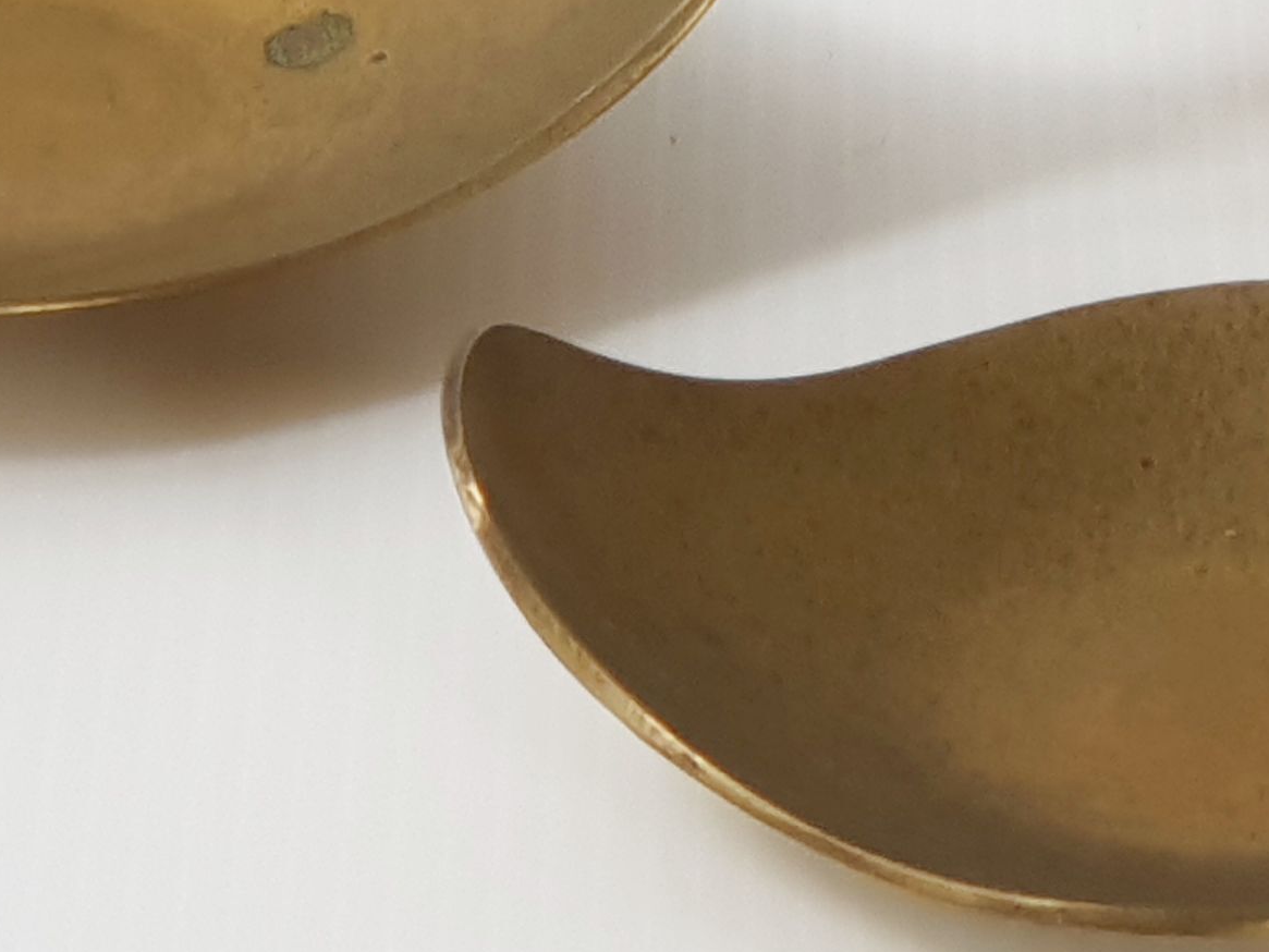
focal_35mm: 180
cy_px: -473
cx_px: 1188
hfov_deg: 10.9
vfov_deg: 8.1
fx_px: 6599
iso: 32
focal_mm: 6
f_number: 2.4
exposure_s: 1/50
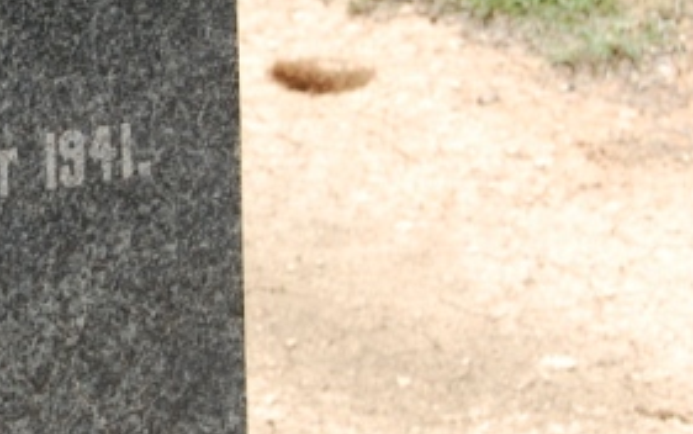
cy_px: -58
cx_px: -234
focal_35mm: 306
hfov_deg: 6.8
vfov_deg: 4.3
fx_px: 5780
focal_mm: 55
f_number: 8
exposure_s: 1/250
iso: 200
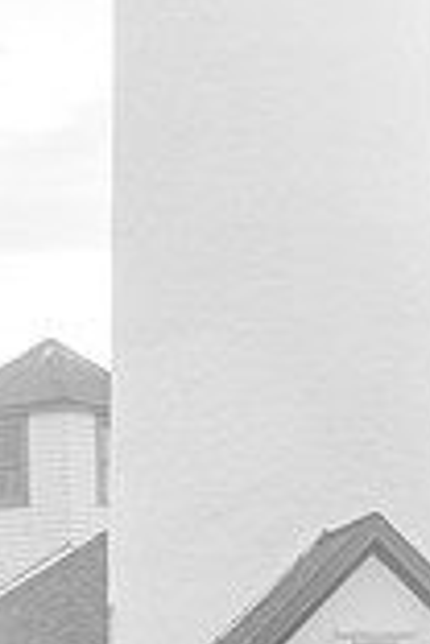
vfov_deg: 10.2
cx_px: 318
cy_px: 289
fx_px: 3619
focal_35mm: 202
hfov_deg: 6.8
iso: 400
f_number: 9
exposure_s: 1/320
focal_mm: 70
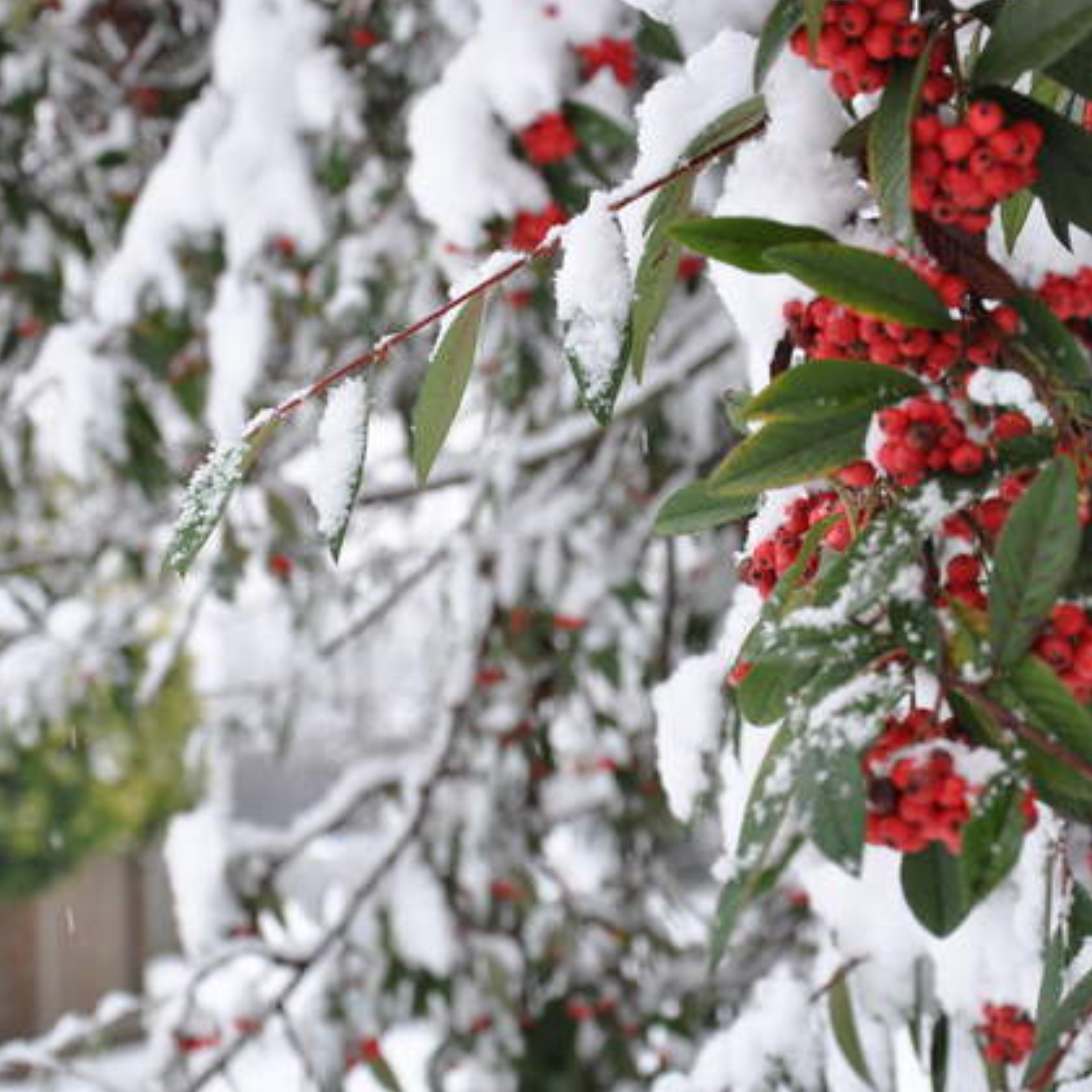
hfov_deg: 17.9
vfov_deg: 17.9
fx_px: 3462
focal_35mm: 97
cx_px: 554
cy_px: 542
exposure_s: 1/160
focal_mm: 50
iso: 640
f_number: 6.3
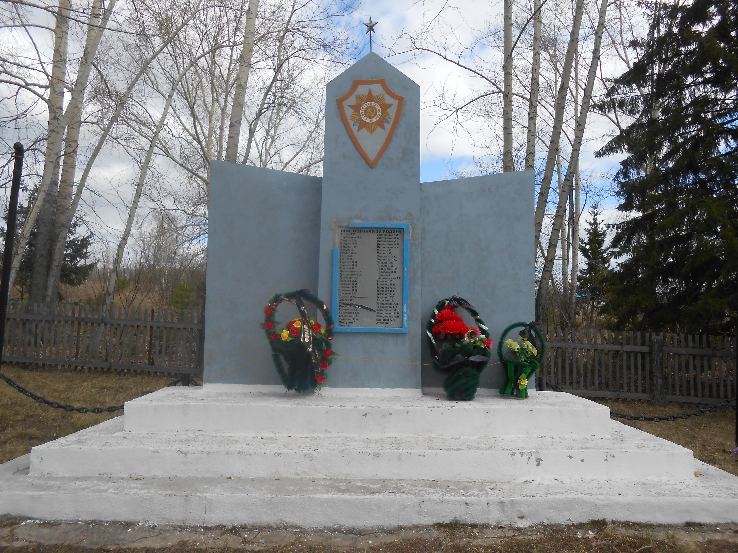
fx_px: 554
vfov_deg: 53.1
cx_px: 369
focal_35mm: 26
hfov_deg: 67.3
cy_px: 276
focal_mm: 4.6
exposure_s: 1/640
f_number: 3.5
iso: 80
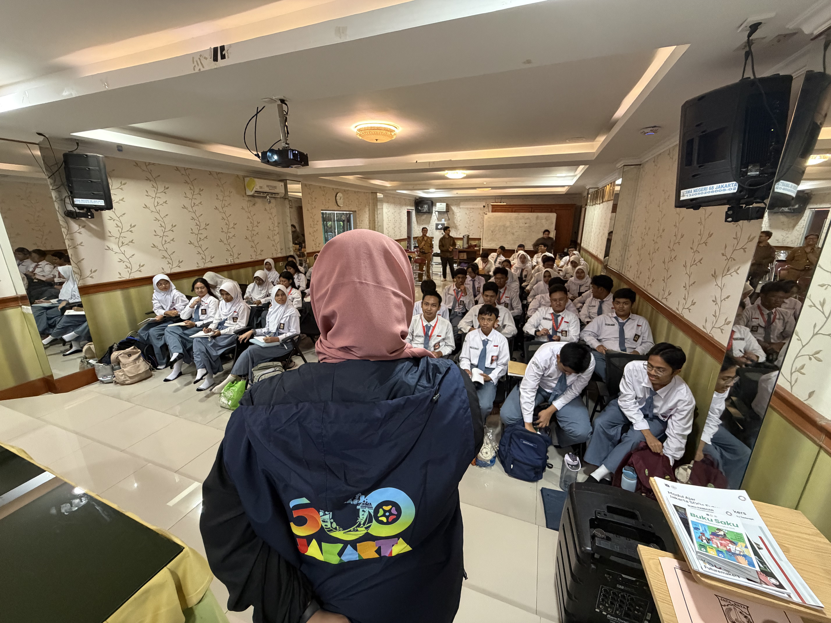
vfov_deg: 85.7
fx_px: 336
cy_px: 312
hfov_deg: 102.1
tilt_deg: -15.5
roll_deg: +0.3
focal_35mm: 14
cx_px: 416
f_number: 2.2
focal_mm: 2.22
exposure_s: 1/50
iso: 500
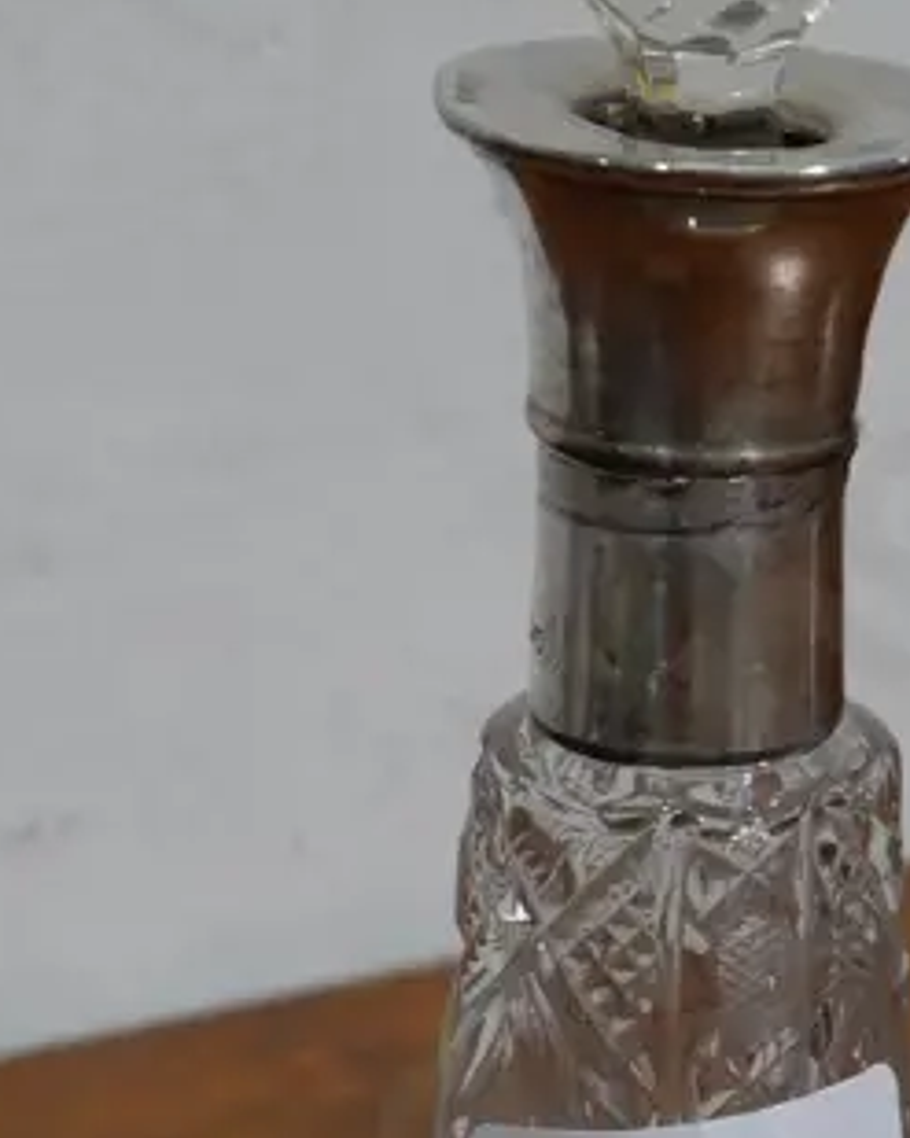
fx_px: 5457
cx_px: 595
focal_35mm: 162
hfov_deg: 9.5
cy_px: 954
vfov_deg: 11.9
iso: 400
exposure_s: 1/60
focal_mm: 25
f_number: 5.3
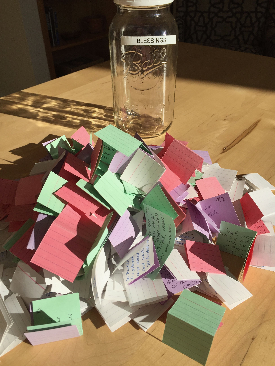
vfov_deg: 61.7
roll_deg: +0.0
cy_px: 183
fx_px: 307
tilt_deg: -37.2
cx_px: 138
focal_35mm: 29
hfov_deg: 48.2
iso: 32
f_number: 2.2
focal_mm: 4.15
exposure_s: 1/3049
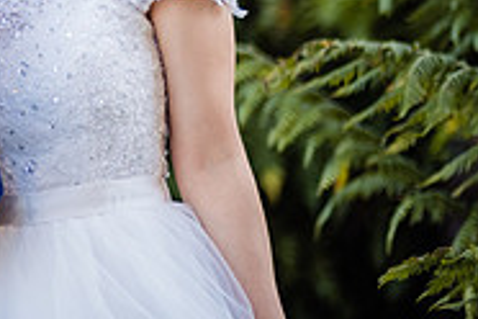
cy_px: -68
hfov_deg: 7.8
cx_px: -131
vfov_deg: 5.2
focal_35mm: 262
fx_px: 3479
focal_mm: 56
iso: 160
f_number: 1.2
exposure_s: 1/400
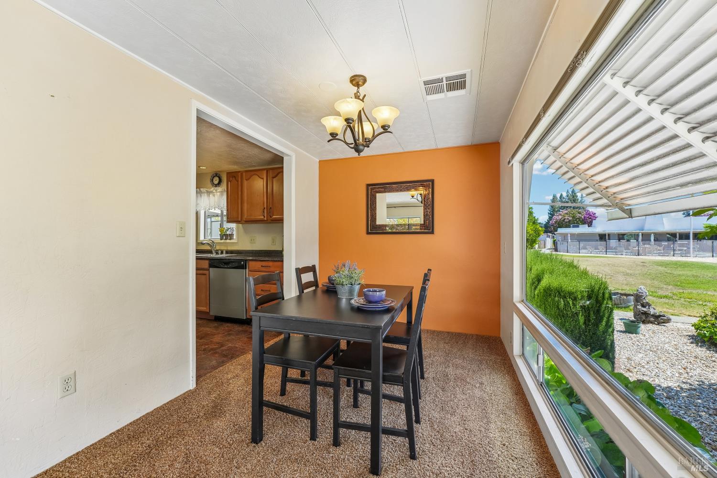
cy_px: 239
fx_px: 291
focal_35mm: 15
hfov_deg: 101.9
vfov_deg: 78.8
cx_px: 358
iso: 640
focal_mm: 14.6
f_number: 8
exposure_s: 1/60
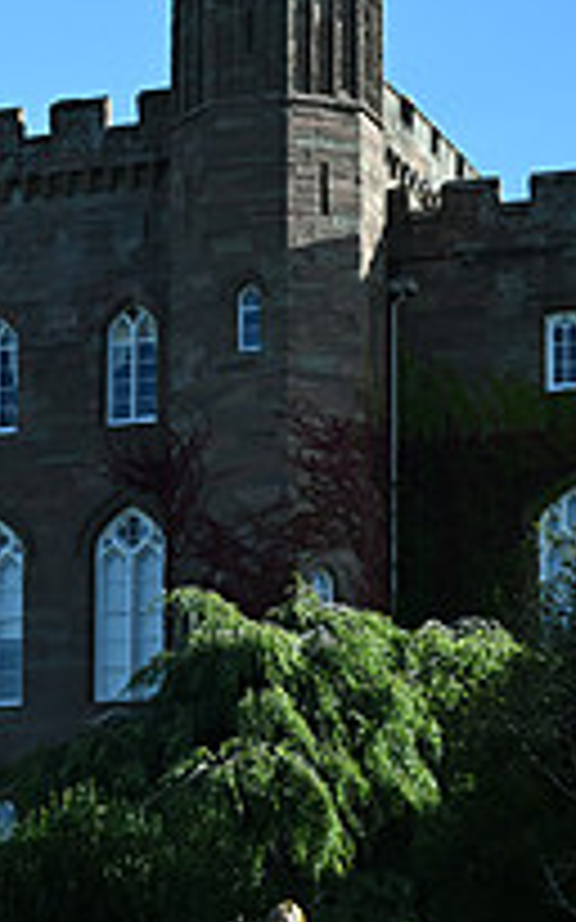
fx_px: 3921
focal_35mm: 156
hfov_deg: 8.0
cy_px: 600
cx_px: -639
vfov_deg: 13.4
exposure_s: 1/1250
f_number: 4
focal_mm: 54
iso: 220
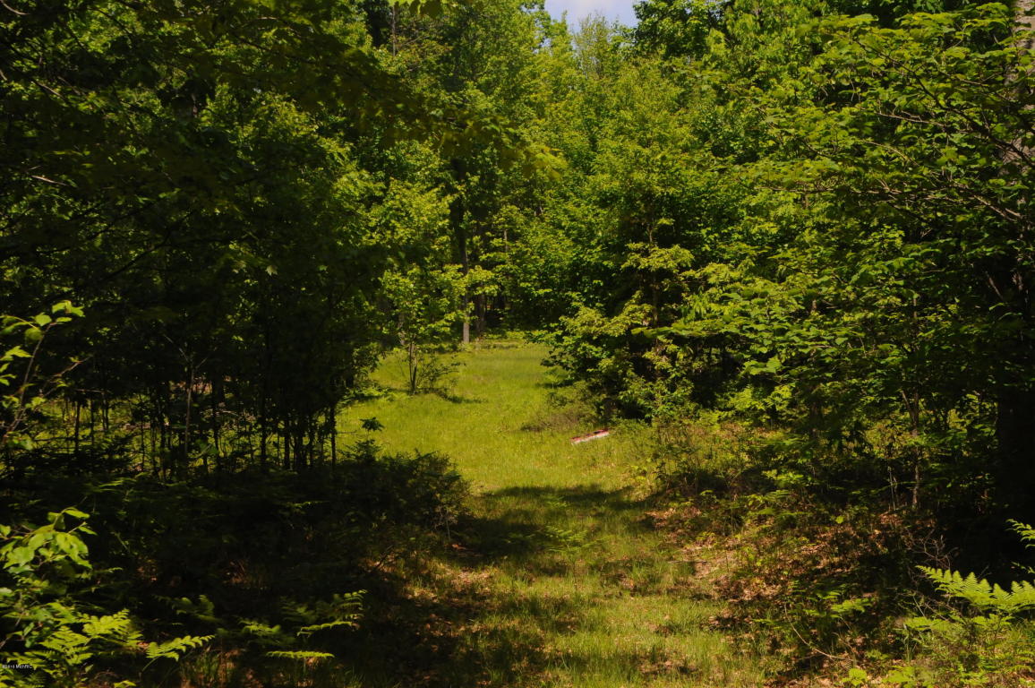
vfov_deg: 25.7
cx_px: 518
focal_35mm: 52
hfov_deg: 37.9
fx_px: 1508
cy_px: 344
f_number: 11
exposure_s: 1/500
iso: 800
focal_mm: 35
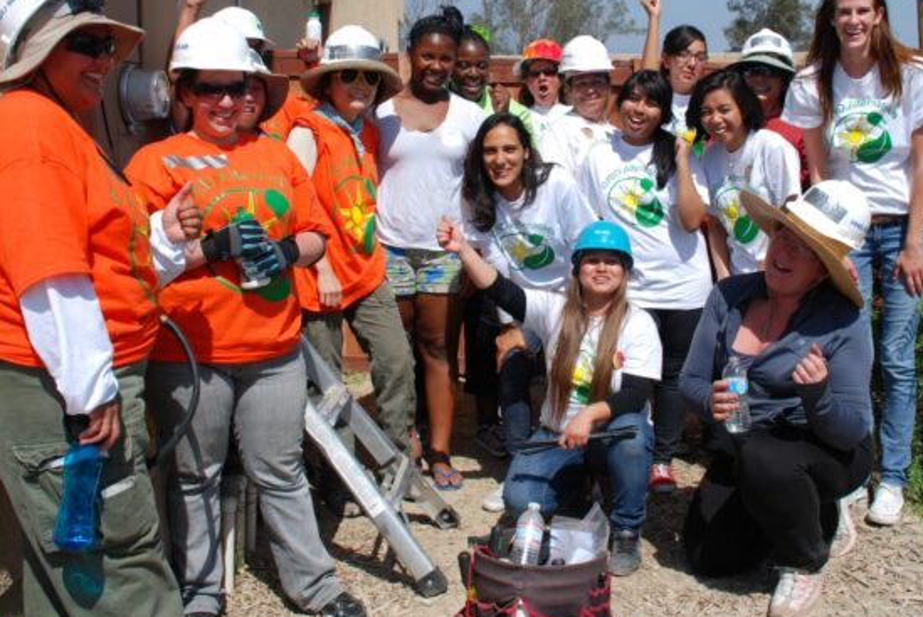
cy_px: 210
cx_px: 511
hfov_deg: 46.3
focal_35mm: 42
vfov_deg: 31.7
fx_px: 1078
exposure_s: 1/1600
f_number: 4.5
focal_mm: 20
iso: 200
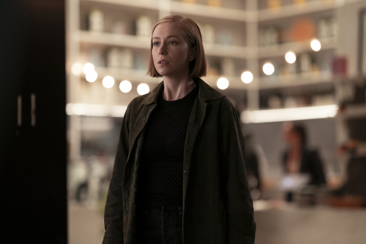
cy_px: 122
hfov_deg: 19.5
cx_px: 183
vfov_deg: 13.0
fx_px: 1067
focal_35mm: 105
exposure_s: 1/250
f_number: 1.6
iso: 2000
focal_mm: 105
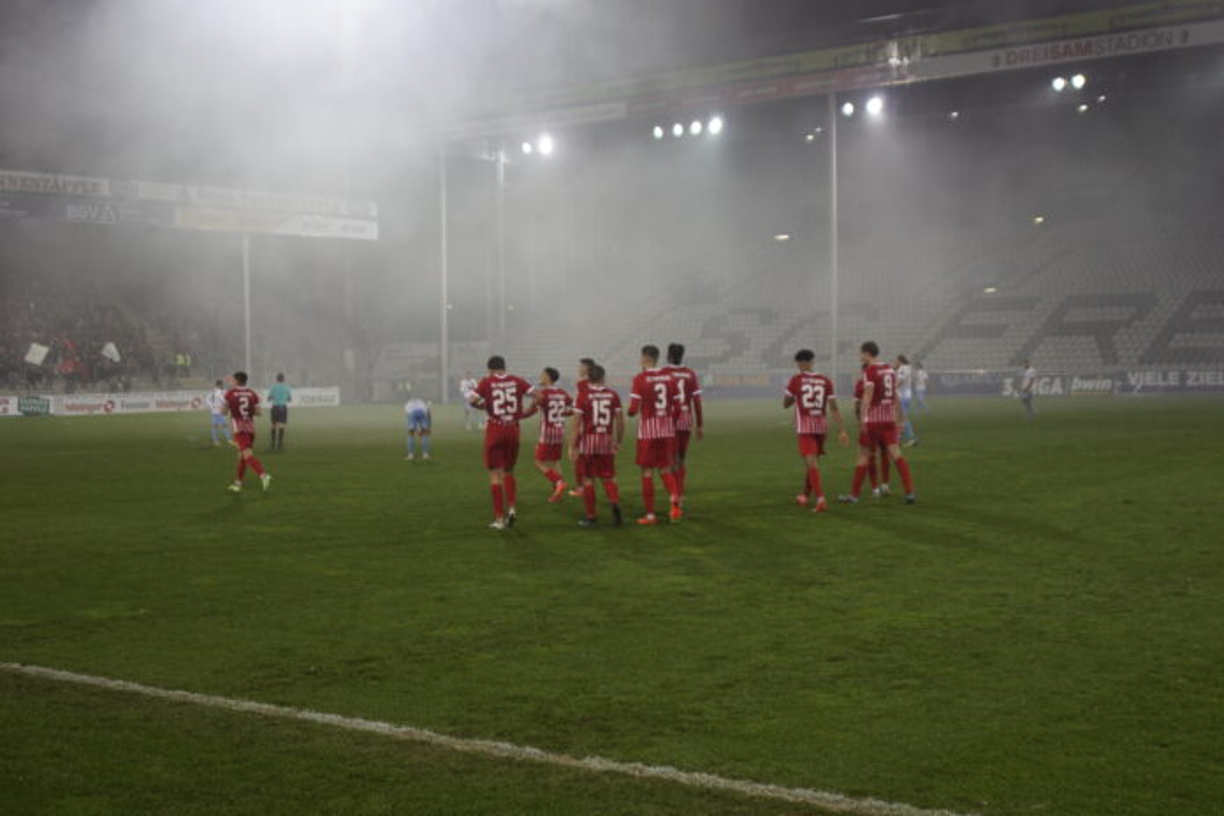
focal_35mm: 52
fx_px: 1785
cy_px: 408
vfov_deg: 25.8
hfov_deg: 37.9
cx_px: 612
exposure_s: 1/160
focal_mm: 35
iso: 400
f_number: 4
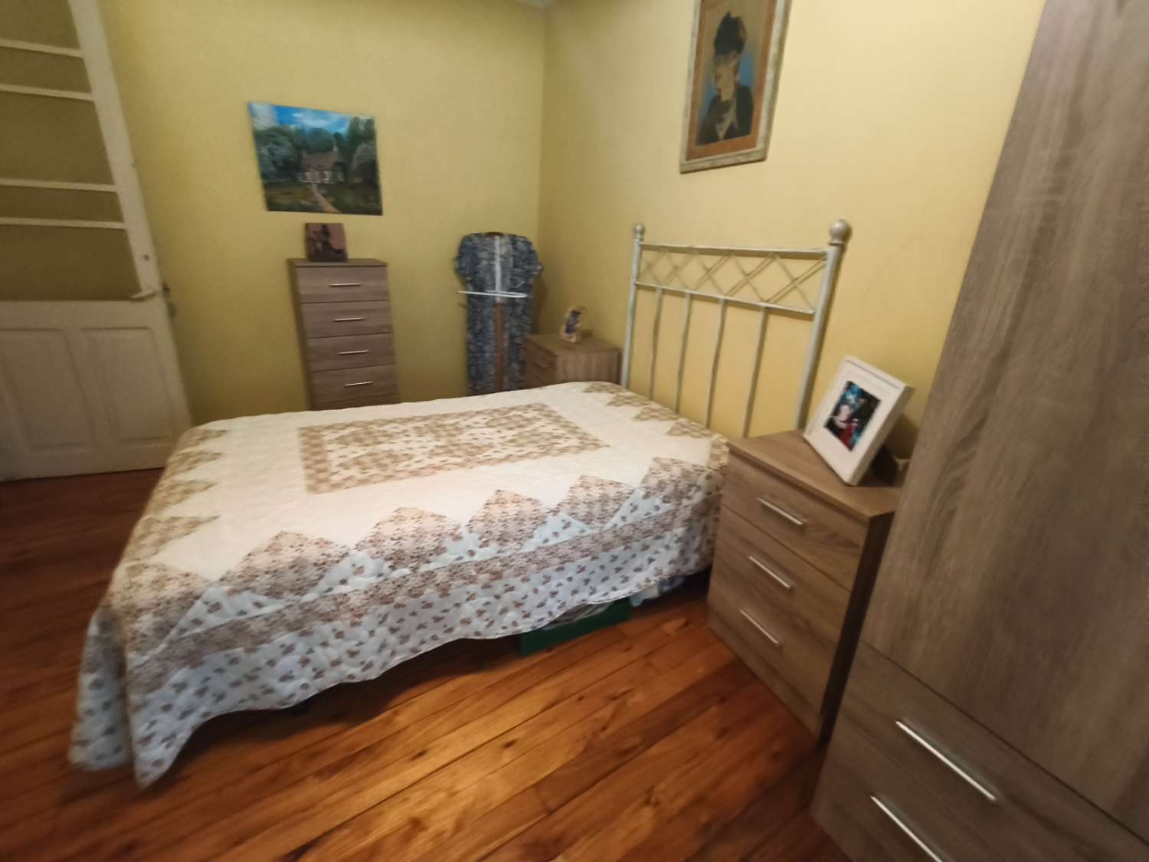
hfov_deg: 98.2
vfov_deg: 81.7
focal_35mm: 15
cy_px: 431
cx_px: 574
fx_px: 498
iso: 800
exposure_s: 1/20
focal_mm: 1.67
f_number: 2.2
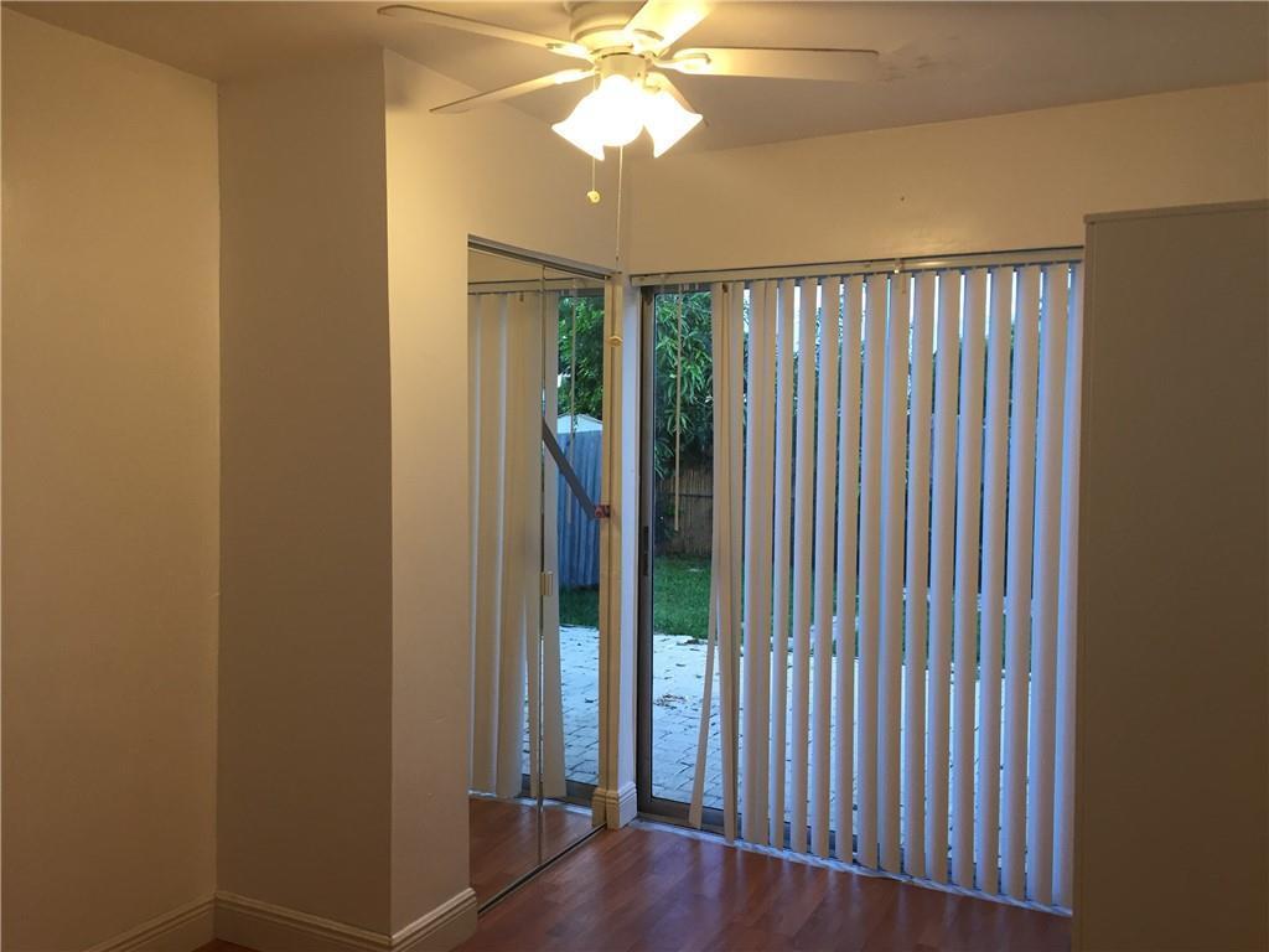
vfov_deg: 48.2
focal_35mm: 29
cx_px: 634
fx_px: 1063
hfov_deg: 61.7
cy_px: 476
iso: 40
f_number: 2.2
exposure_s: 1/30
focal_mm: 4.15
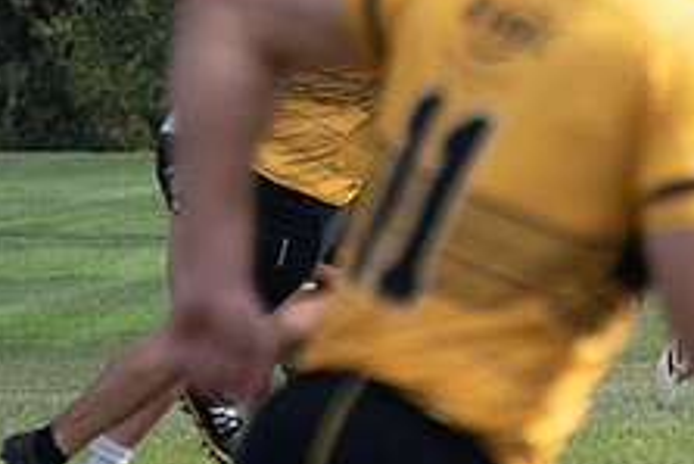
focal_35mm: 978
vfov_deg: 1.4
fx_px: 18865
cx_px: 925
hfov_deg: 2.1
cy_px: 200
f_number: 5.6
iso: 400
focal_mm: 210
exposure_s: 1/2000
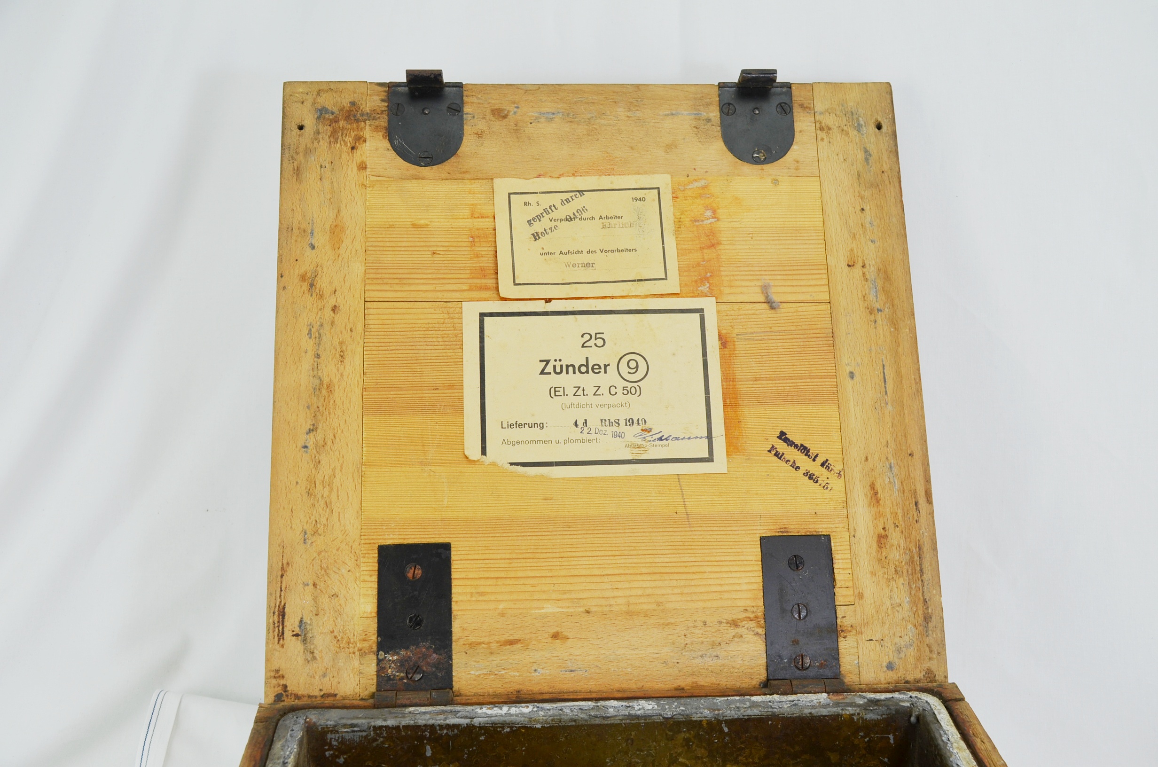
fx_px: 1348
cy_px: 384
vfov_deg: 31.8
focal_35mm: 42
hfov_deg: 46.5
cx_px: 579
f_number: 5.6
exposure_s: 1/125
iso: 320
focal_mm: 28
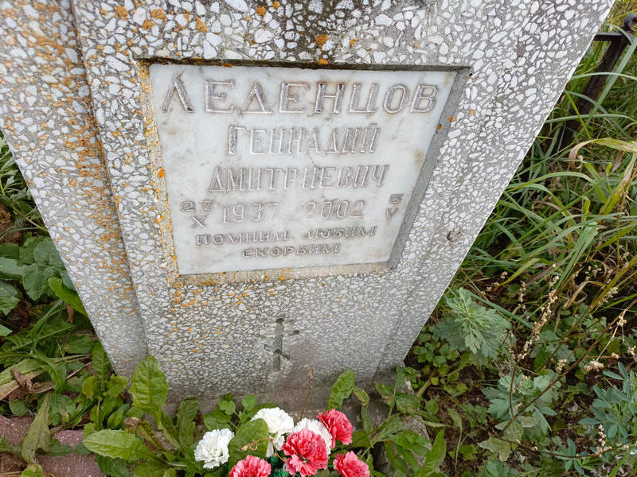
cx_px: 318
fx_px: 460
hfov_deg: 69.4
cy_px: 238
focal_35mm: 25
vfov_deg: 54.9
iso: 113
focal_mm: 4.76
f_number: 1.69
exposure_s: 1/231
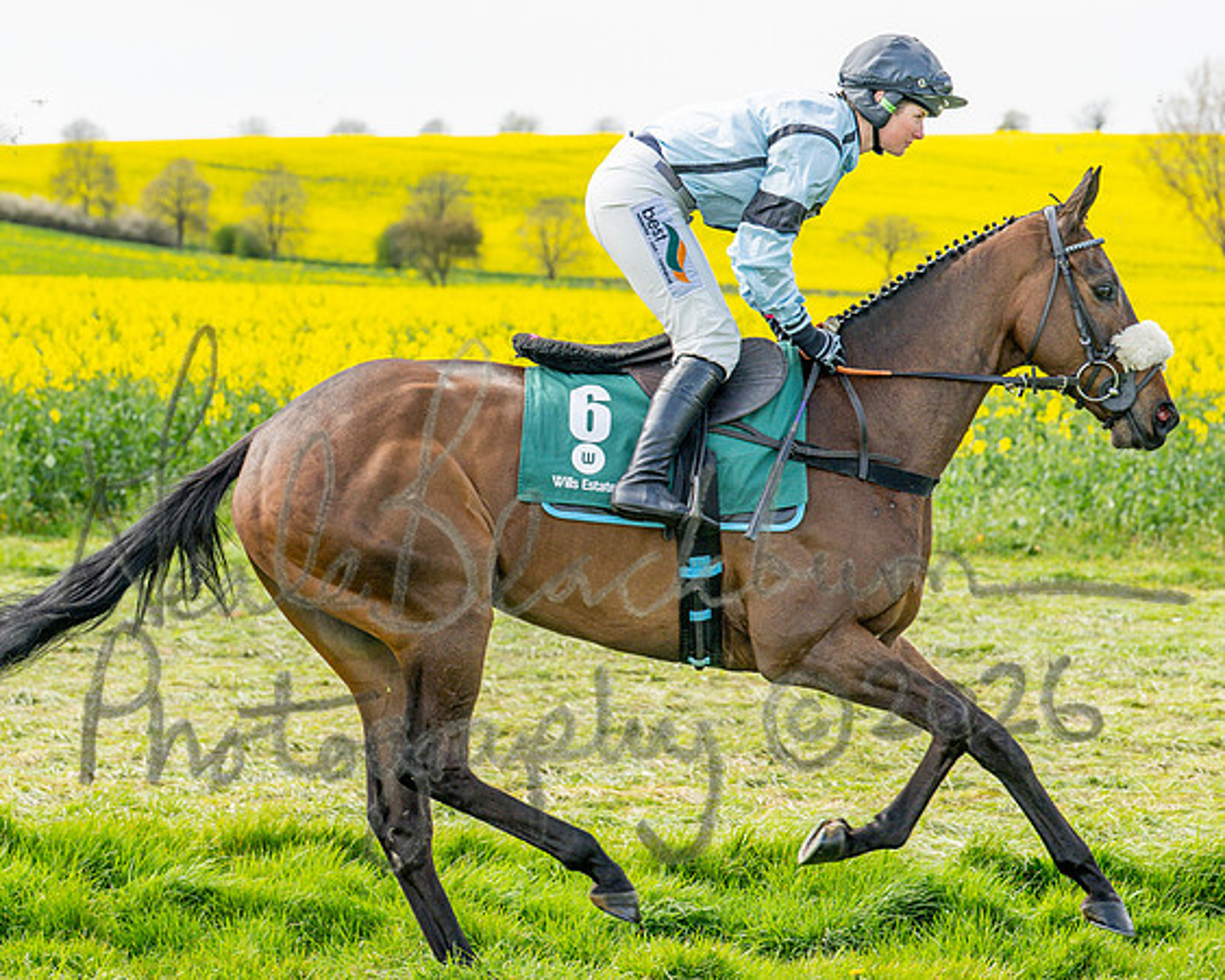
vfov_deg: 13.0
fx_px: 4288
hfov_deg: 16.3
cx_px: 578
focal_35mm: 118
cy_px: 490
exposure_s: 1/1250
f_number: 4
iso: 200
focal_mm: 70
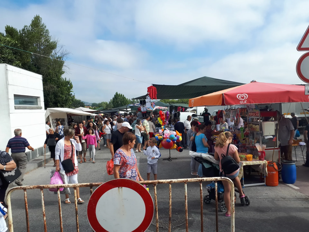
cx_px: 154
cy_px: 116
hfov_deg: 65.3
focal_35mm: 27
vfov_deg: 51.4
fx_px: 241
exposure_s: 1/1190
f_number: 1.9
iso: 40
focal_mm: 3.6
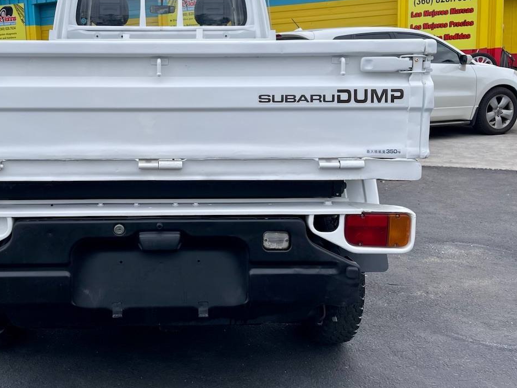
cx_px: 170
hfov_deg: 52.8
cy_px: 150
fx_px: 508
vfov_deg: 41.6
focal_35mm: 34
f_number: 1.6
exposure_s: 1/780
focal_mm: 5.1
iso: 32
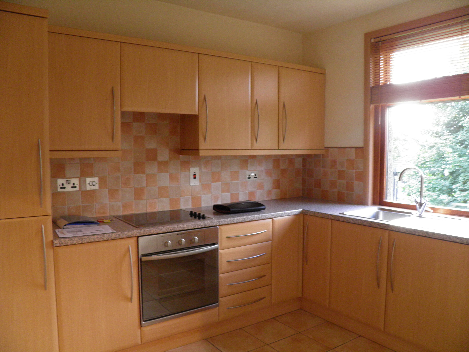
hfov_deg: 63.4
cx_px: 234
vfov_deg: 49.7
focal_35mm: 28
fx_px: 379
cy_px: 176
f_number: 2.8
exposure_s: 1/30
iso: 200
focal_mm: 4.9
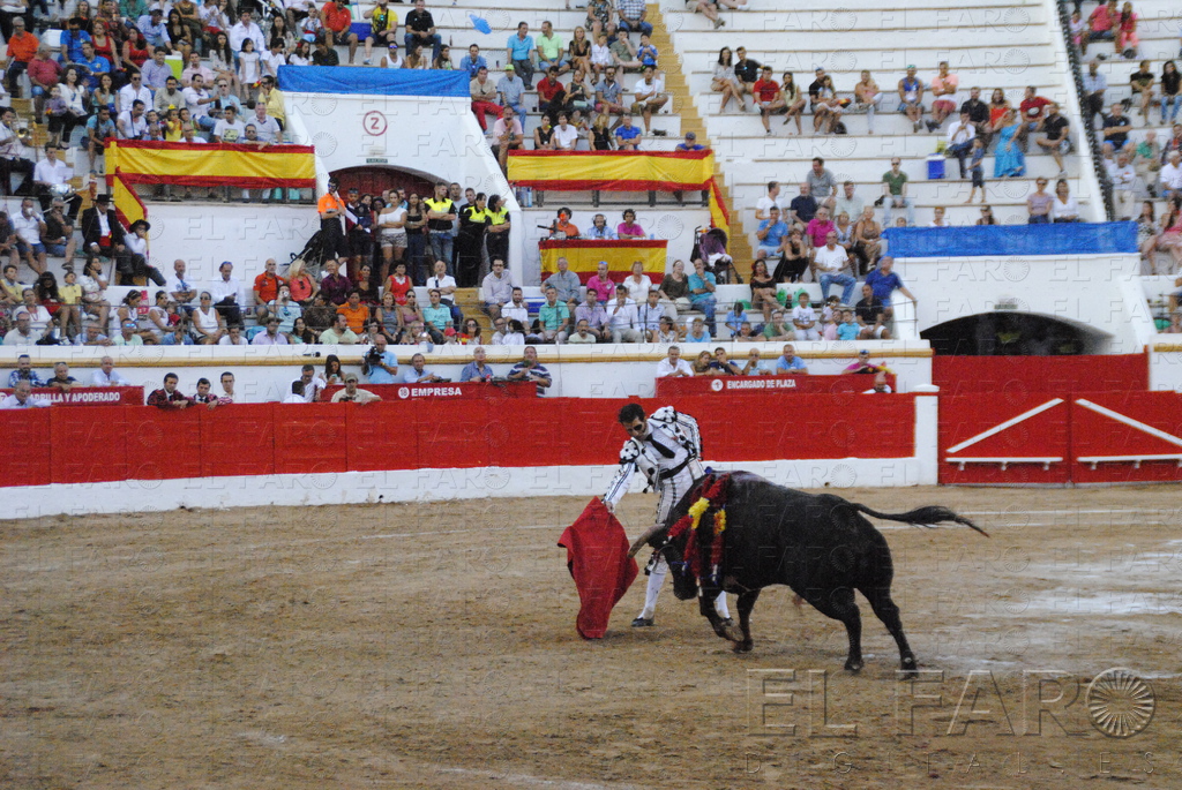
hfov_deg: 27.0
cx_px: 591
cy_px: 395
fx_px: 2465
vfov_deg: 18.2
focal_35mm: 75
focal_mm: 50
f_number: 6.3
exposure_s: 1/1600
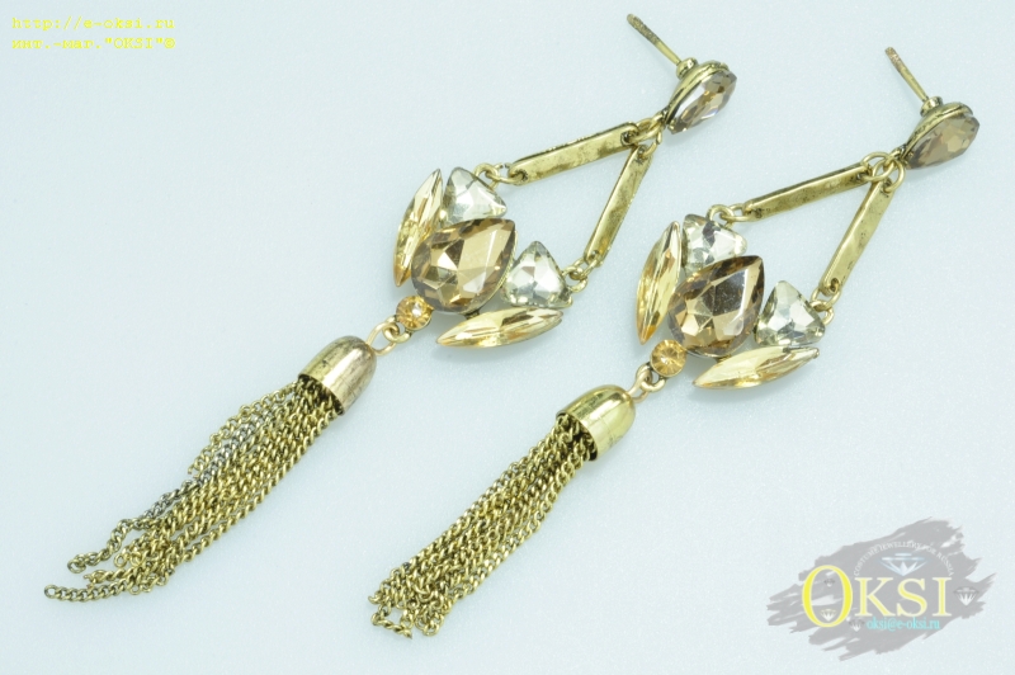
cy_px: 338
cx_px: 508
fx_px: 2535
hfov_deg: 22.6
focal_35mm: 90
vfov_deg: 15.2
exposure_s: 1.3
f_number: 32
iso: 200
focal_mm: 60
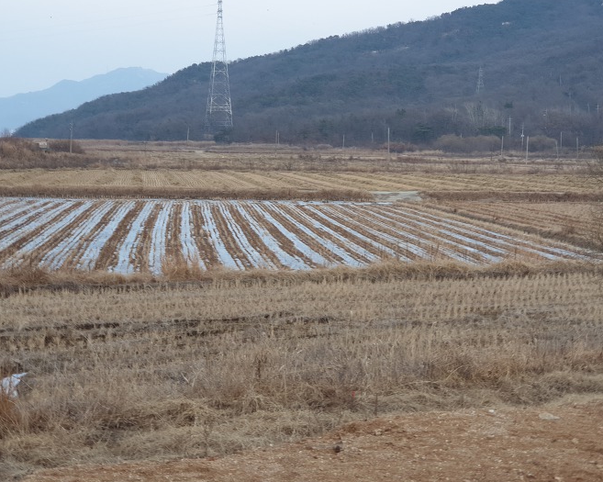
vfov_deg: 21.0
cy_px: 213
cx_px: 312
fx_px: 1302
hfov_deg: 26.1
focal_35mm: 73
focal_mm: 6
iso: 32
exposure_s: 1/33
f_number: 2.4
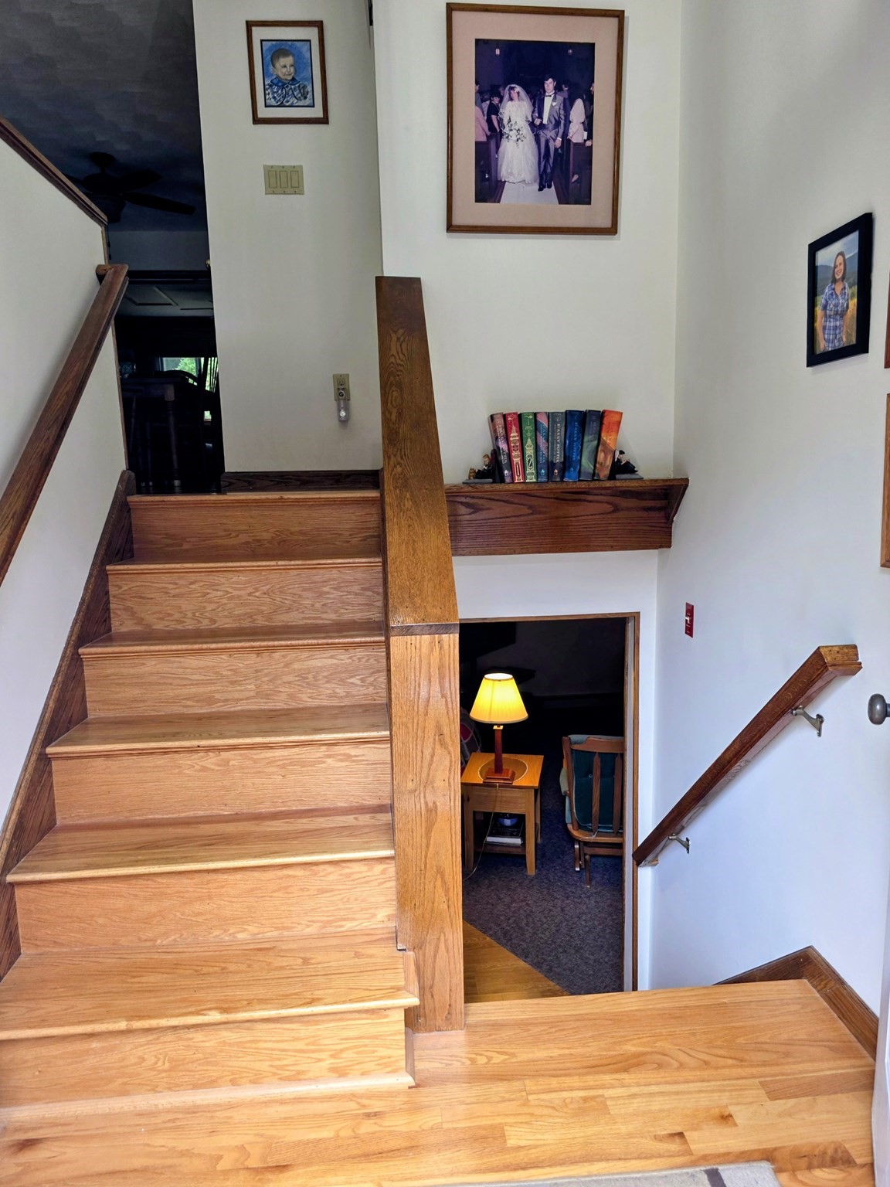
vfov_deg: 73.9
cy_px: 594
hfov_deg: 58.9
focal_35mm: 23
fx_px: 788
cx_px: 445
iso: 80
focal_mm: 6.3
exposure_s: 1/120
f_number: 1.7
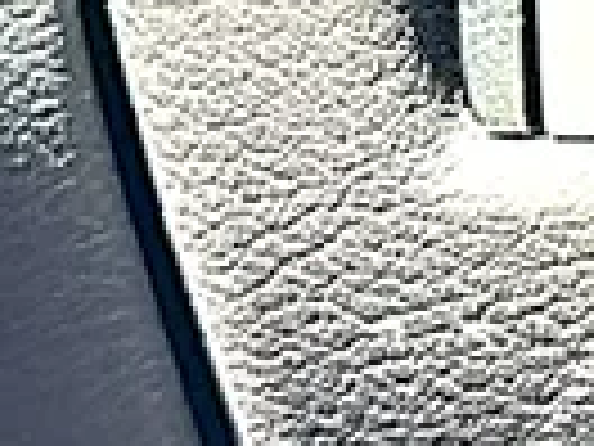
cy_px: 61
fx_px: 3809
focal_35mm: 222
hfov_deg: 8.2
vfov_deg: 6.7
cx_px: 1395
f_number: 1.78
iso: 64
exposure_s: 1/144
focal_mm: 6.86
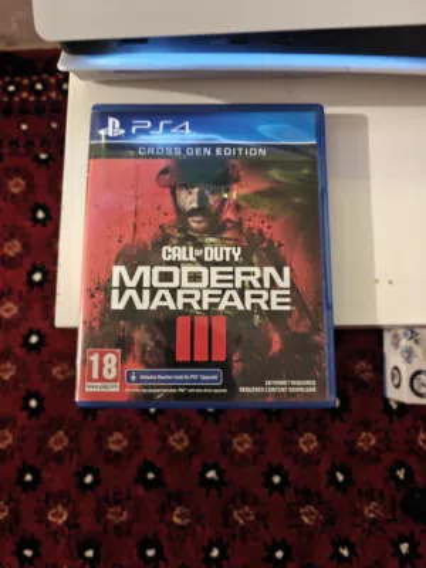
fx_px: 377
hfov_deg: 58.9
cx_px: 213
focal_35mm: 23
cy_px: 284
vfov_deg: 73.9
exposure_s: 1/13
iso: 3200
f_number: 1.6
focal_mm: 6.06
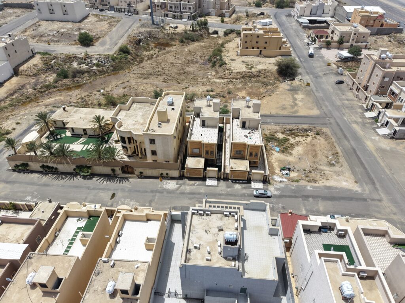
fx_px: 269
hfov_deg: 73.9
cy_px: 152
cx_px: 202
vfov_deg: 58.9
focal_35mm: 23
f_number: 1.8
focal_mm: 8.67
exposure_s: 1/4000
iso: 140
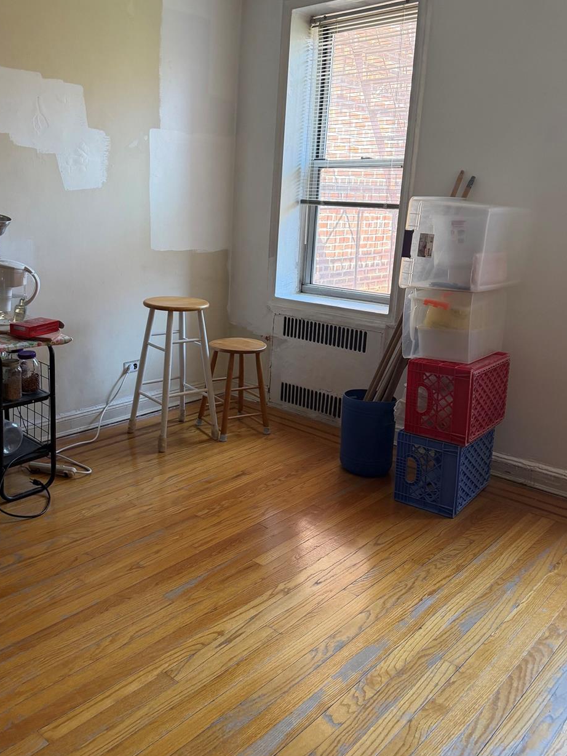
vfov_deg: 59.8
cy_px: 330
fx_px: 655
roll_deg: -2.9
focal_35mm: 30
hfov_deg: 46.6
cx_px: 237
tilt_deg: -10.9
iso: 200
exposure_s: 1/79
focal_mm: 6.76
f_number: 1.78
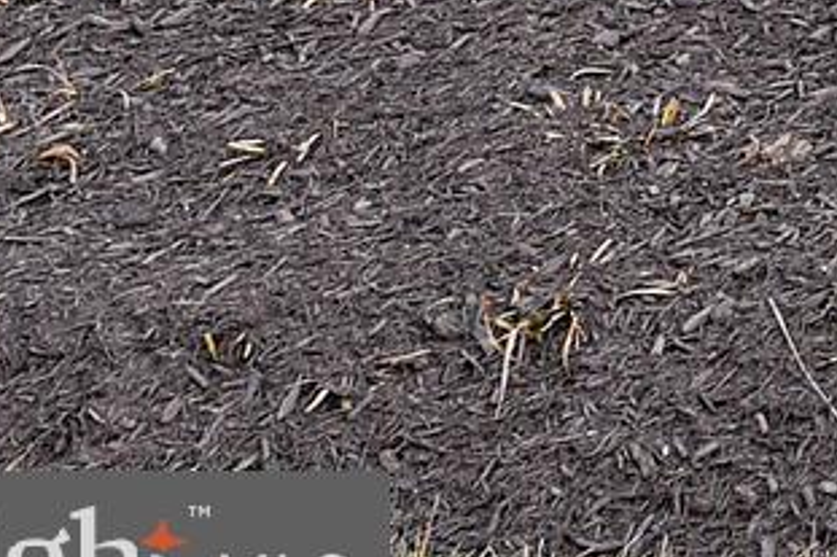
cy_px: -1171
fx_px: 4438
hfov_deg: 8.8
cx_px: 2549
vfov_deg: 6.5
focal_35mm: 191
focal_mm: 29
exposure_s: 1/125
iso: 100
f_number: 5.6
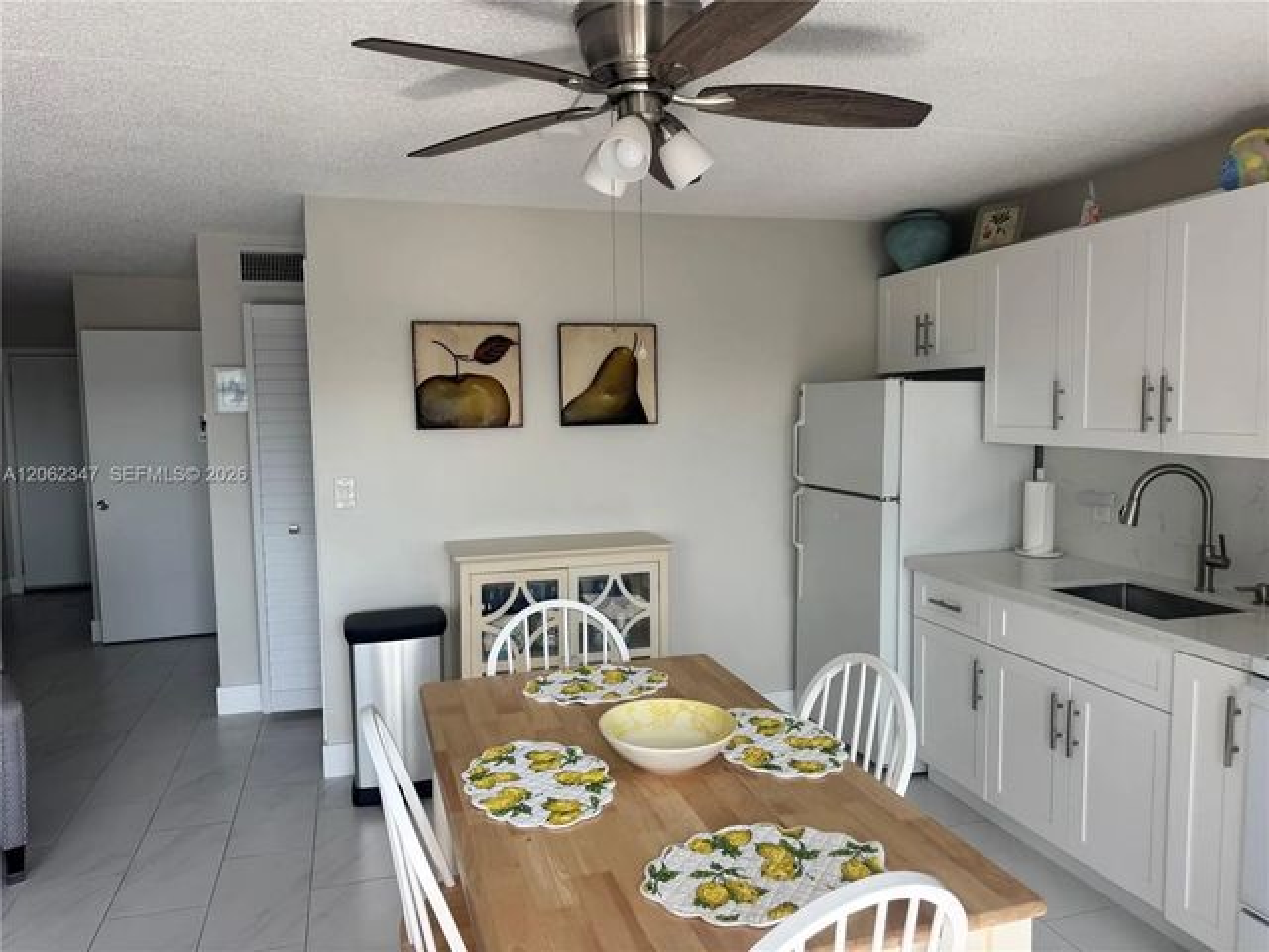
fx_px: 880
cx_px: 634
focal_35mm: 24
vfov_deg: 56.8
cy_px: 476
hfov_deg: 71.6
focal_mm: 6.76
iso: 80
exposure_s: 1/460
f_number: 1.78
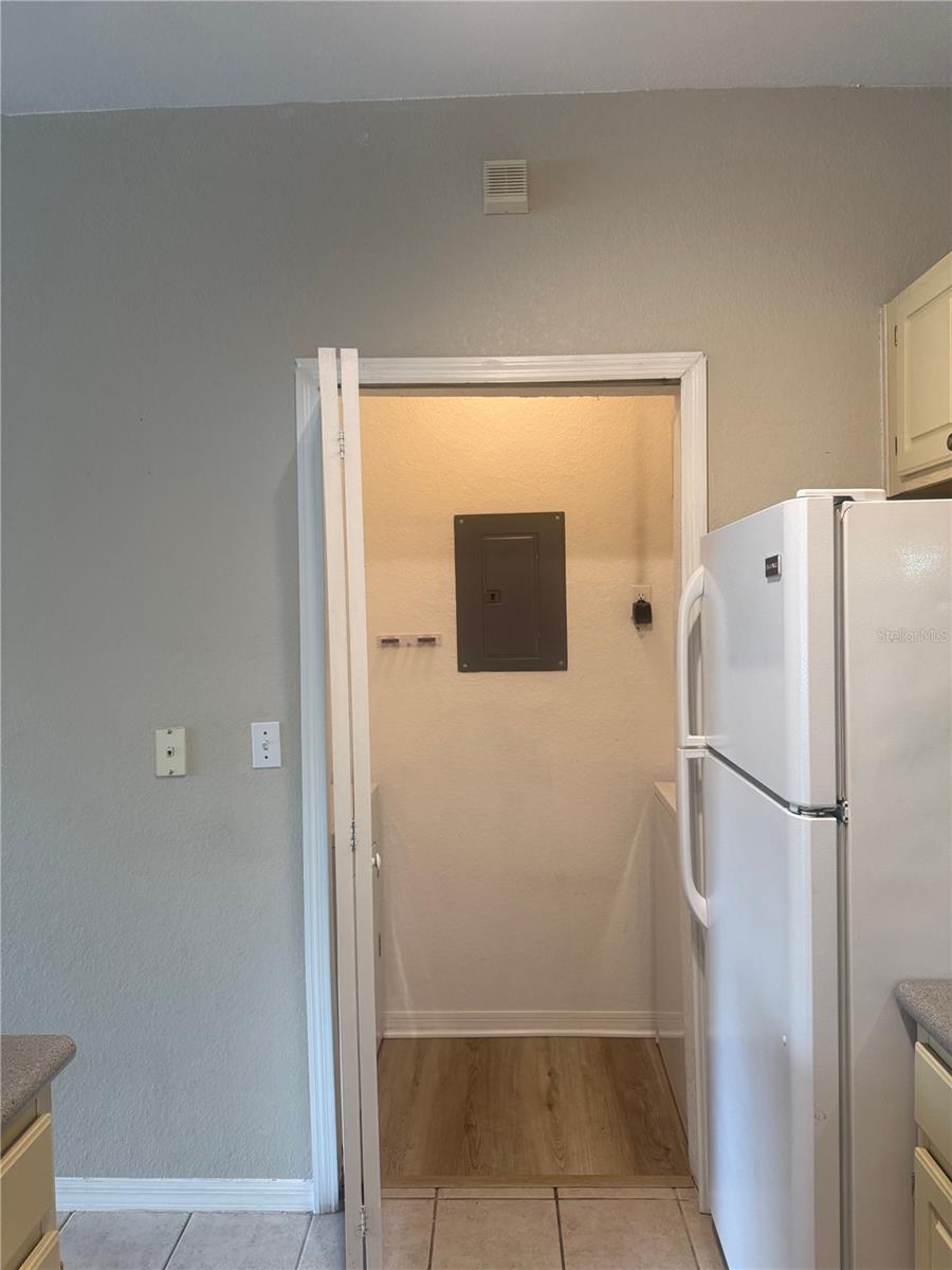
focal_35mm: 24
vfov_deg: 71.6
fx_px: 880
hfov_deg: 56.8
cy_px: 635
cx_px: 476
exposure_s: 1/120
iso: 200
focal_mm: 6.76
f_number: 1.78
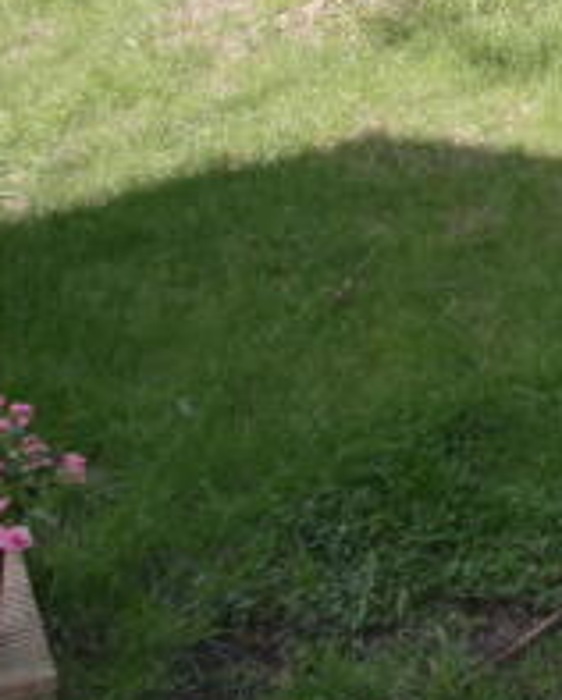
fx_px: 2159
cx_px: 838
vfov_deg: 18.1
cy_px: 73
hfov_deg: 13.9
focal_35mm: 104
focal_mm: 6.3
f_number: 2.8
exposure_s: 1/500
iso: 64
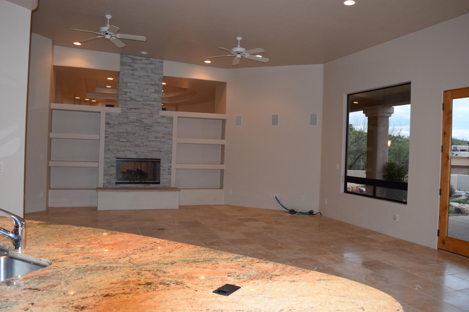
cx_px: 234
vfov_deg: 47.9
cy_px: 156
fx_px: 352
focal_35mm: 27
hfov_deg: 67.4
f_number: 5
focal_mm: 18
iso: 800
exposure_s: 1/100
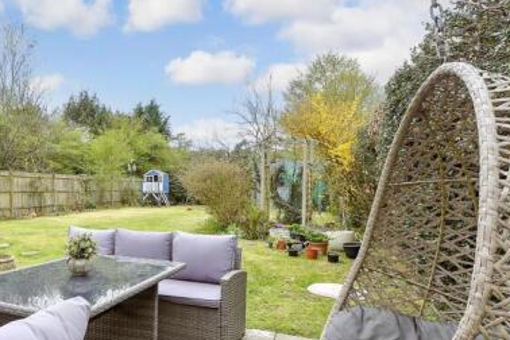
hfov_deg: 63.7
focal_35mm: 26
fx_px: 368
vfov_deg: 49.5
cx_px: 106
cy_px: 190
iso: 160
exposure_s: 1/30
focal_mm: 10
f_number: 8
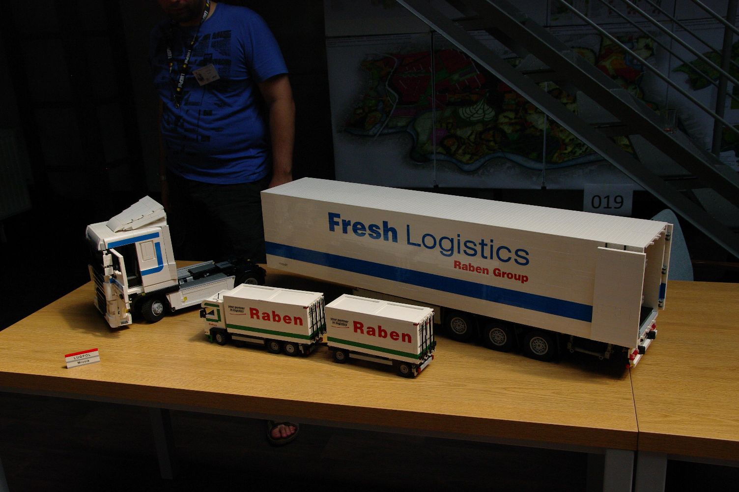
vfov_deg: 36.8
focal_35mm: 36
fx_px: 738
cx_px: 370
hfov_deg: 53.2
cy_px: 246
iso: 800
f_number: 8
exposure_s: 1/350
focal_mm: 24
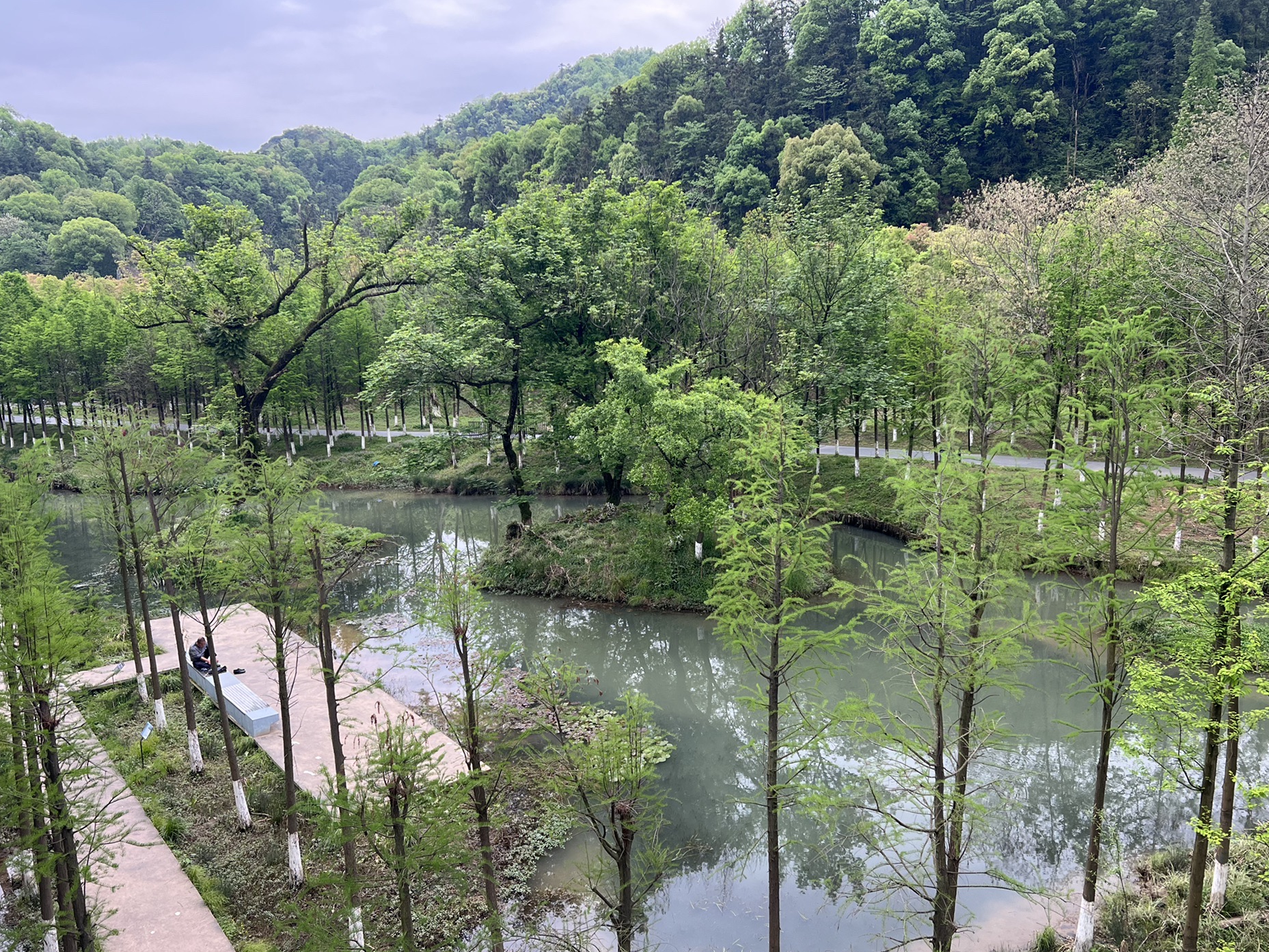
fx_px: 1027
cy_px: 490
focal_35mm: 28
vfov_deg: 49.7
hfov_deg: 63.4
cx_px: 661
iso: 50
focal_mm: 5.7
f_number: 1.5
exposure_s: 1/285
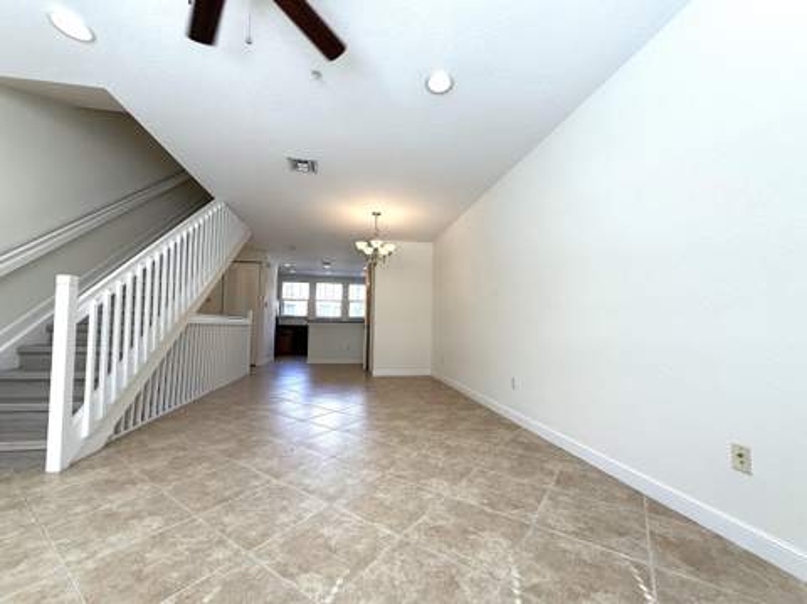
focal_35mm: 14
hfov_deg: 102.1
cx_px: 404
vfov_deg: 85.6
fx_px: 326
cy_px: 302
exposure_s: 1/120
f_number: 2.2
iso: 80
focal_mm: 2.22
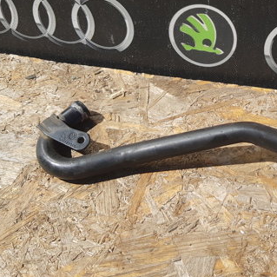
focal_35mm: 46
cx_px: 238
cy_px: 99
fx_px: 416
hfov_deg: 35.1
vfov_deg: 36.5
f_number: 1.7
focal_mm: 4.2
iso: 40
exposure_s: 1/1976
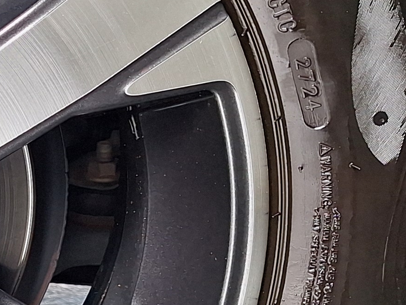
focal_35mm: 107
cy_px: 197
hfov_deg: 16.1
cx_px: -284
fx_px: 1255
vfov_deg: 13.8
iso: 80
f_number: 1.8
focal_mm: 5.54
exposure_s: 1/120
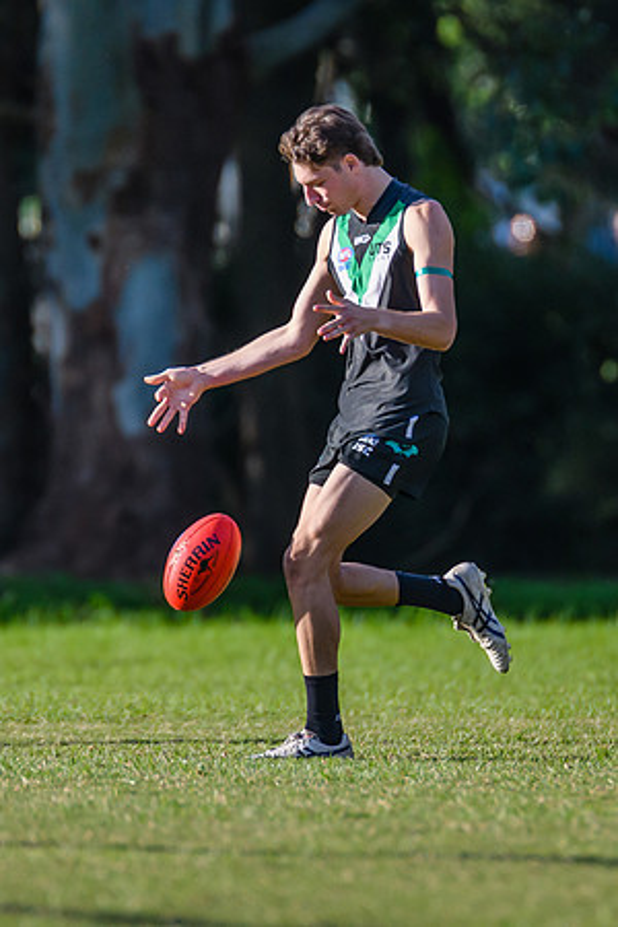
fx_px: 26534
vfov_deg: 2.0
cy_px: 365
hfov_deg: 1.3
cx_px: 332
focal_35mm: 1031
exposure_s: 1/2500
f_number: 4
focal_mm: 420
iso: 800
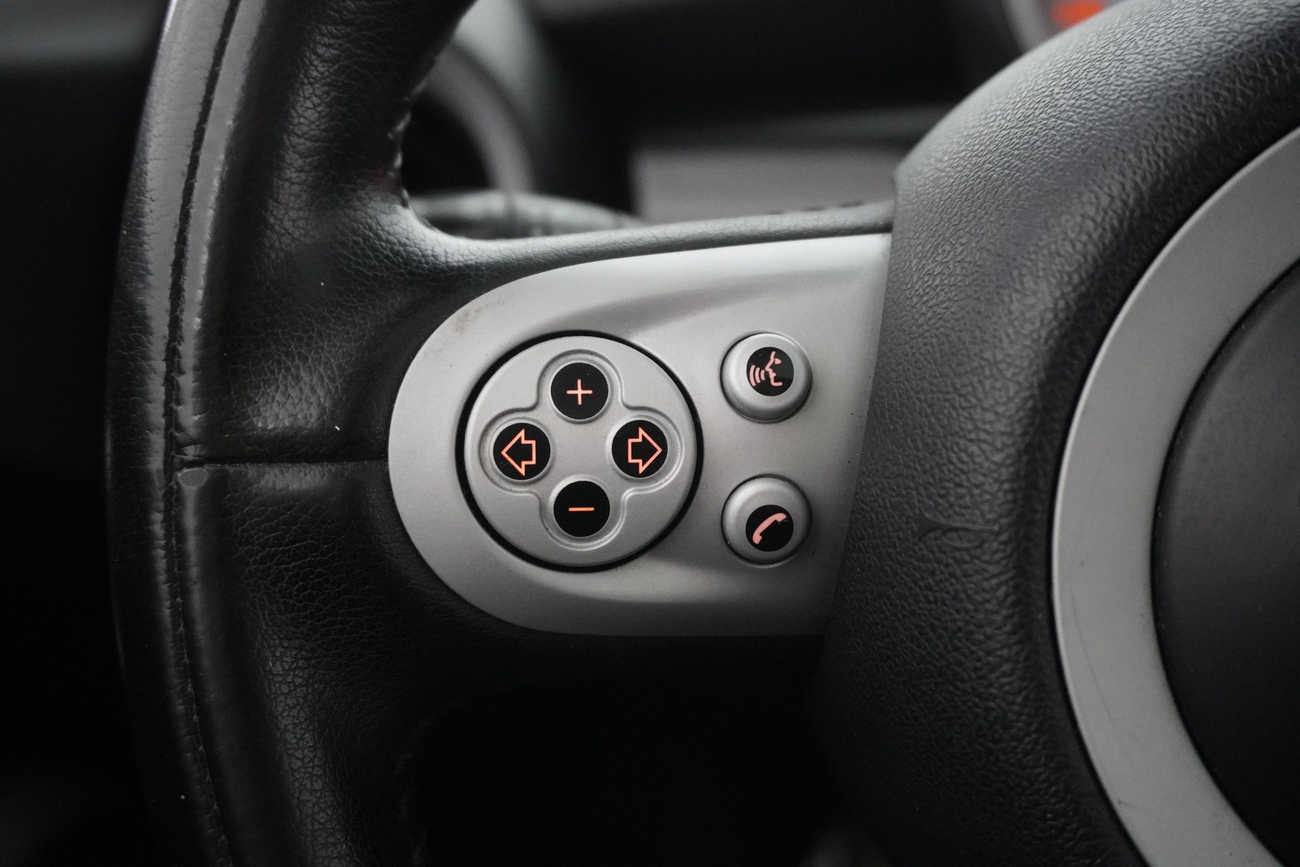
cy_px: 434
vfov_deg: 35.5
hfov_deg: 51.3
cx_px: 650
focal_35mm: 38
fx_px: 1354
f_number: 4.5
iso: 5000
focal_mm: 25
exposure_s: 1/60
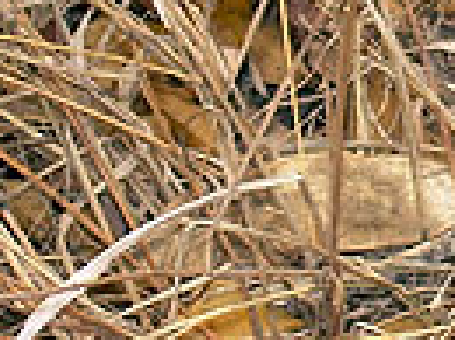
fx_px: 5012
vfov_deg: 3.9
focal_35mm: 382
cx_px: 686
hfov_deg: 5.2
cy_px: -46
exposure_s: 1/60
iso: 50
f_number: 4.9
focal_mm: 18.9
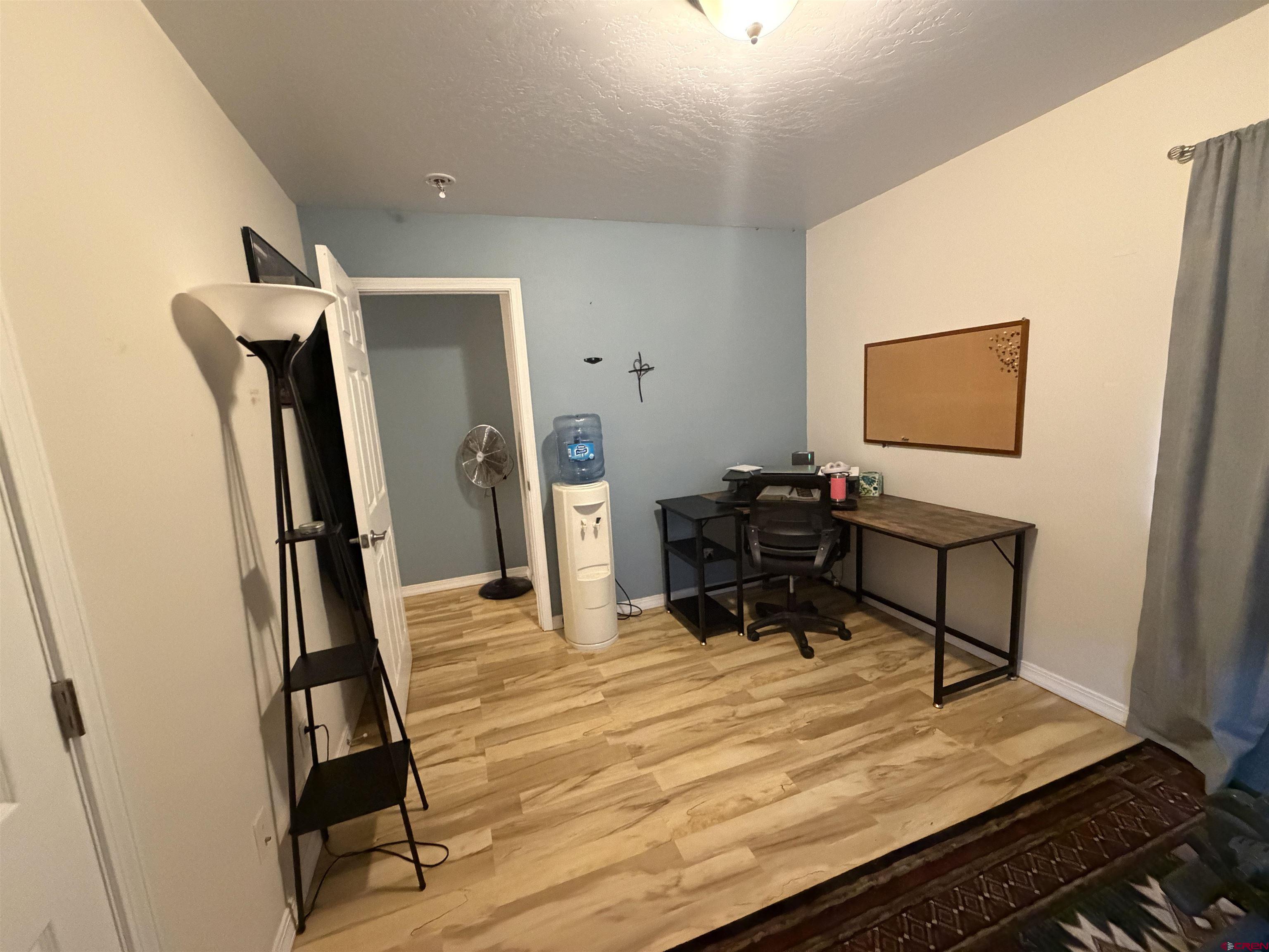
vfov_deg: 85.7
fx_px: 513
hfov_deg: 102.1
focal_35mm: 14
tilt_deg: -9.5
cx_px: 634
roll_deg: +3.8
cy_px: 476
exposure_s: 1/60
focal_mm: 2.22
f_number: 2.2
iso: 1000
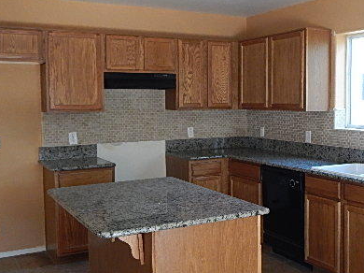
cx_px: 232
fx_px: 483
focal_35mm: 46
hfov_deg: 40.9
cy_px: 139
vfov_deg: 31.5
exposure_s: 1/30
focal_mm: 5
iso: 320
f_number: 3.9
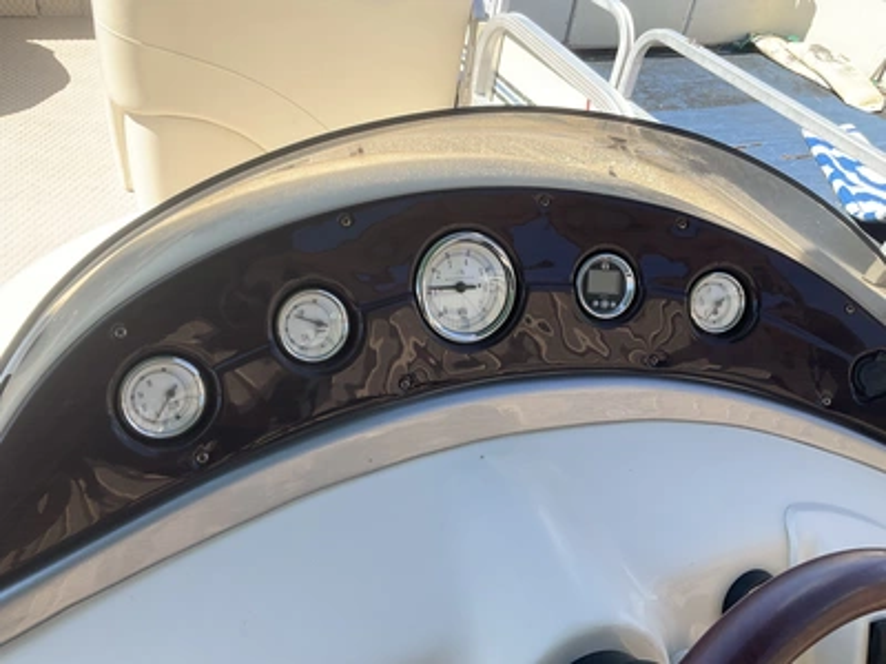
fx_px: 742
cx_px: 443
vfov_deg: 48.2
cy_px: 332
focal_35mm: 29
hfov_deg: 61.7
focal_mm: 3
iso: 25
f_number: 1.8
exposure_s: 1/642
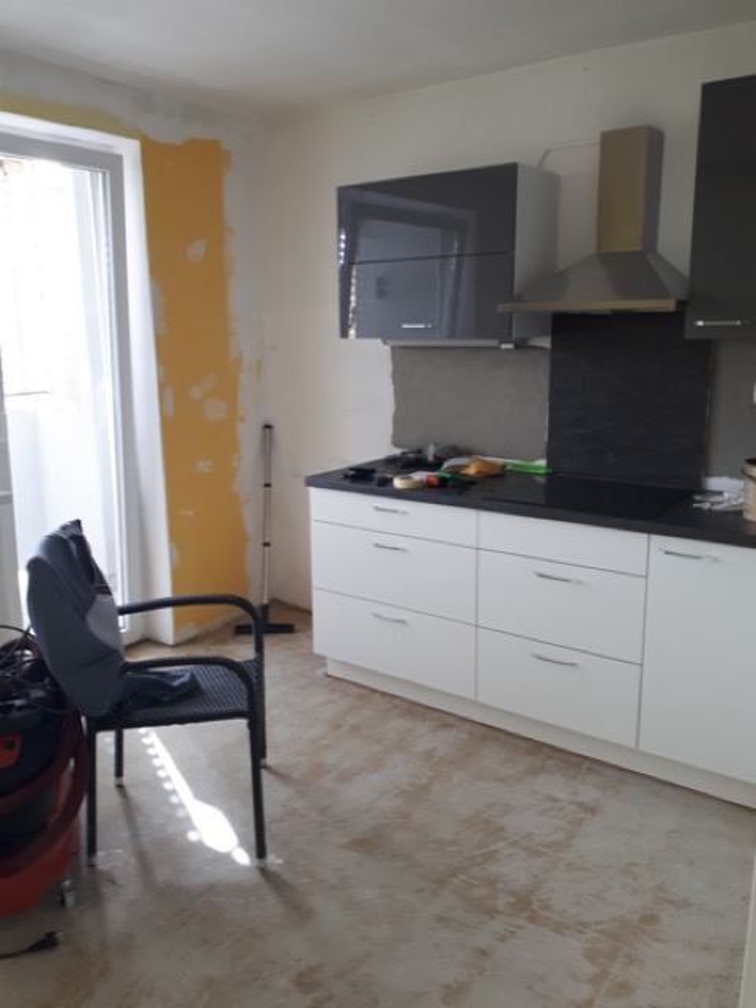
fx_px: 786
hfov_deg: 51.4
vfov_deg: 65.3
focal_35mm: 27
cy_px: 504
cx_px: 378
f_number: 1.9
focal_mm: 3.6
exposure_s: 1/33
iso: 50
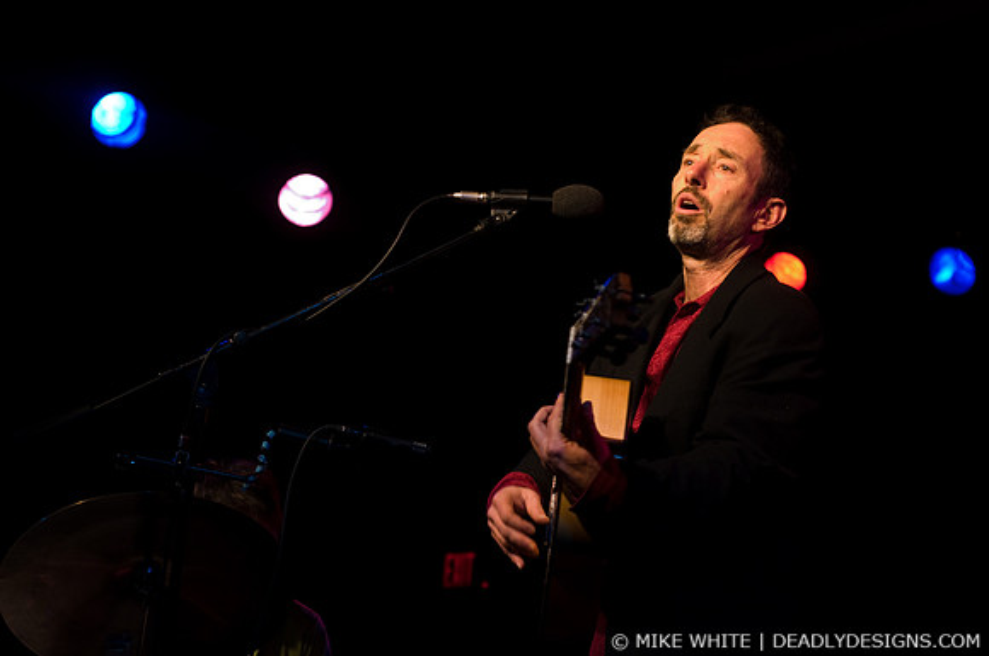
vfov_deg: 18.1
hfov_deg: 27.0
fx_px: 2058
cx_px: 494
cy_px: 328
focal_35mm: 75
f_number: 2.8
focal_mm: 50
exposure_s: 1/60
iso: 1000
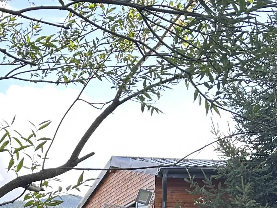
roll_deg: -1.8
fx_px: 744
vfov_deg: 14.4
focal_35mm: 93
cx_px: -93
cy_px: 351
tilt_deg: +0.0
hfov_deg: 19.3
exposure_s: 1/290
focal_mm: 6.86
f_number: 1.78
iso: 80
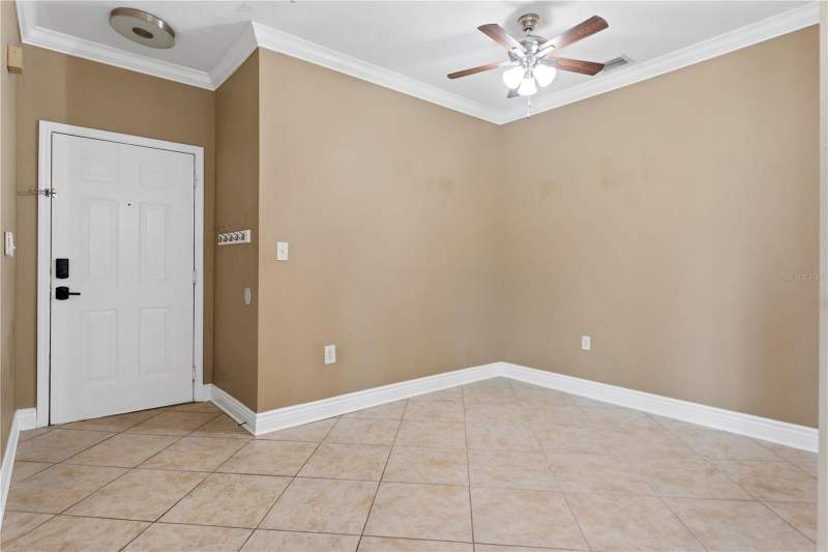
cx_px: 414
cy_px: 276
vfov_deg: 65.9
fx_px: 425
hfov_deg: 88.4
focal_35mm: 18
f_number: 8
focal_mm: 18.5
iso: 400
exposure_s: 1/1.25
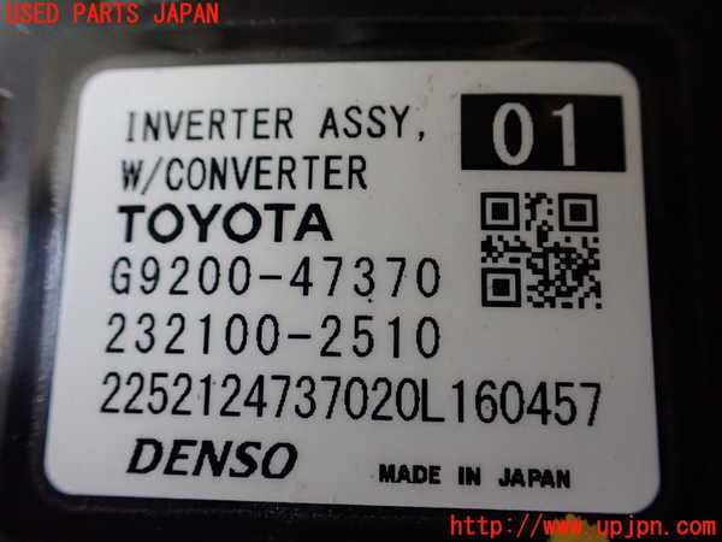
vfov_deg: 46.8
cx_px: 361
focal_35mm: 30
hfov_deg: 60.0
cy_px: 271
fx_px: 626
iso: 500
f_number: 2.3
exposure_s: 1/125
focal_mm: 5.4
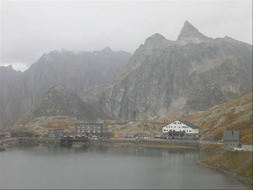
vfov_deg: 21.6
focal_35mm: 68
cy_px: 95
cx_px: 126
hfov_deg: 28.6
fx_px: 497
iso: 100
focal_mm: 10.4
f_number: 3.7
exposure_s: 1/460
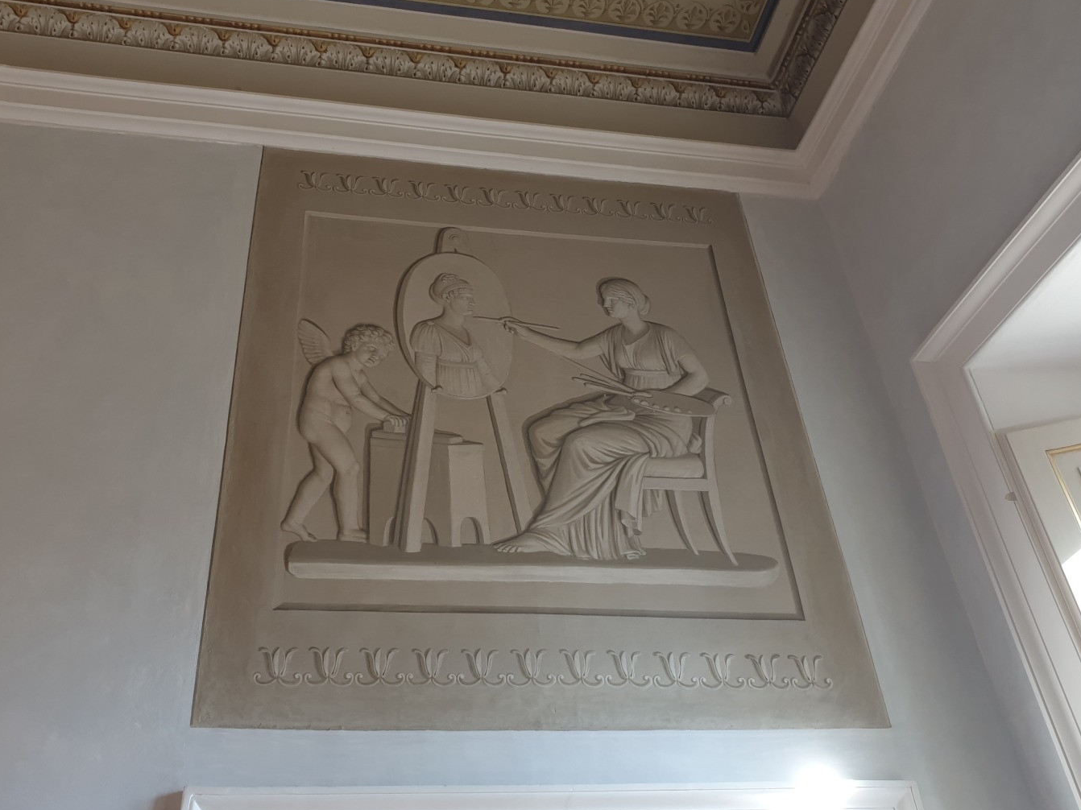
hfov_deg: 58.3
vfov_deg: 45.4
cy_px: 433
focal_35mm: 31
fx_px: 968
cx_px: 524
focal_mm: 4.3
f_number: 2.4
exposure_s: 1/50
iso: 50
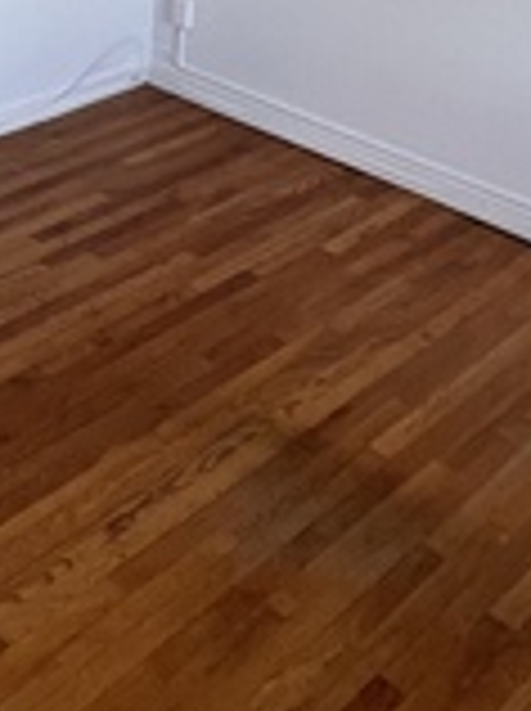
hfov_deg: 23.7
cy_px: -245
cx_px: -135
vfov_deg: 28.0
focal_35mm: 55
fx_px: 1128
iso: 125
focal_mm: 1.57
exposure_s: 1/120
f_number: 1.8
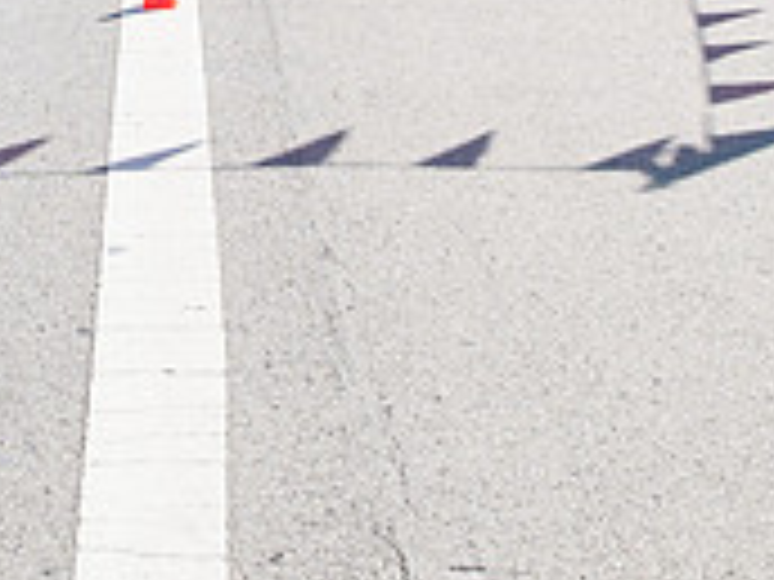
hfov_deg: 21.7
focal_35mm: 89
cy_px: -173
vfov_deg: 15.8
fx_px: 1990
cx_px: 162
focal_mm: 24
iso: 320
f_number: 9
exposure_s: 1/200
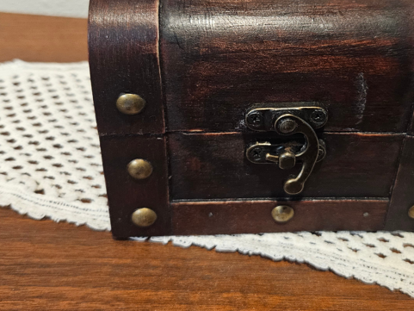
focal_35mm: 43
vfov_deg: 33.3
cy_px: 106
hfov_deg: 43.1
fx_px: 514
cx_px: 283
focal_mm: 5.4
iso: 800
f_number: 1.8
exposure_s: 1/120
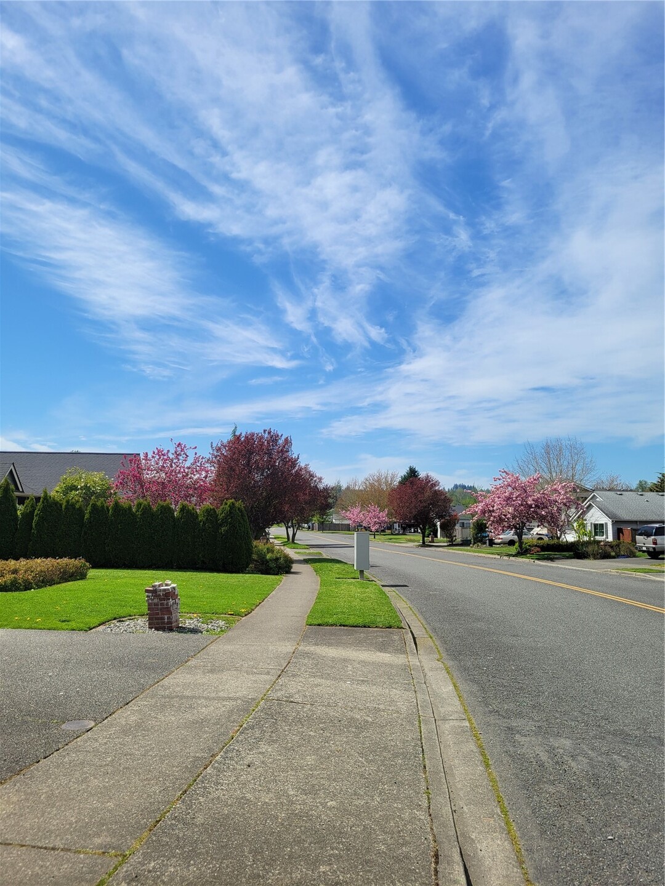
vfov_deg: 67.3
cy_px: 443
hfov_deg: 53.1
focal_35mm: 26
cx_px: 332
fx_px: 666
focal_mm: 5.4
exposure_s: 1/3935
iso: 40
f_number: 1.8
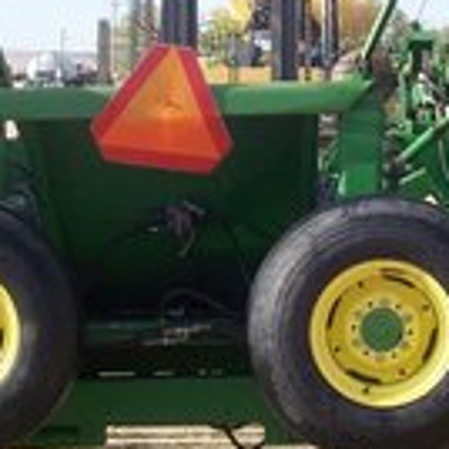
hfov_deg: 13.5
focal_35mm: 129
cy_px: 261
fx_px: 1893
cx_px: 265
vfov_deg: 13.5
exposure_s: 1/272
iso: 80
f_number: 4.8
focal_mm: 6
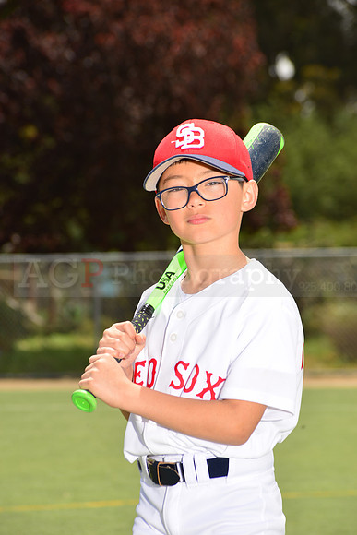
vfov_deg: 11.1
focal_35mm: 185
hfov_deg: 7.4
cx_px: 178
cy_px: 268
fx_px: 2750
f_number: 11
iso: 125
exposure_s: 1/200
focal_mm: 185
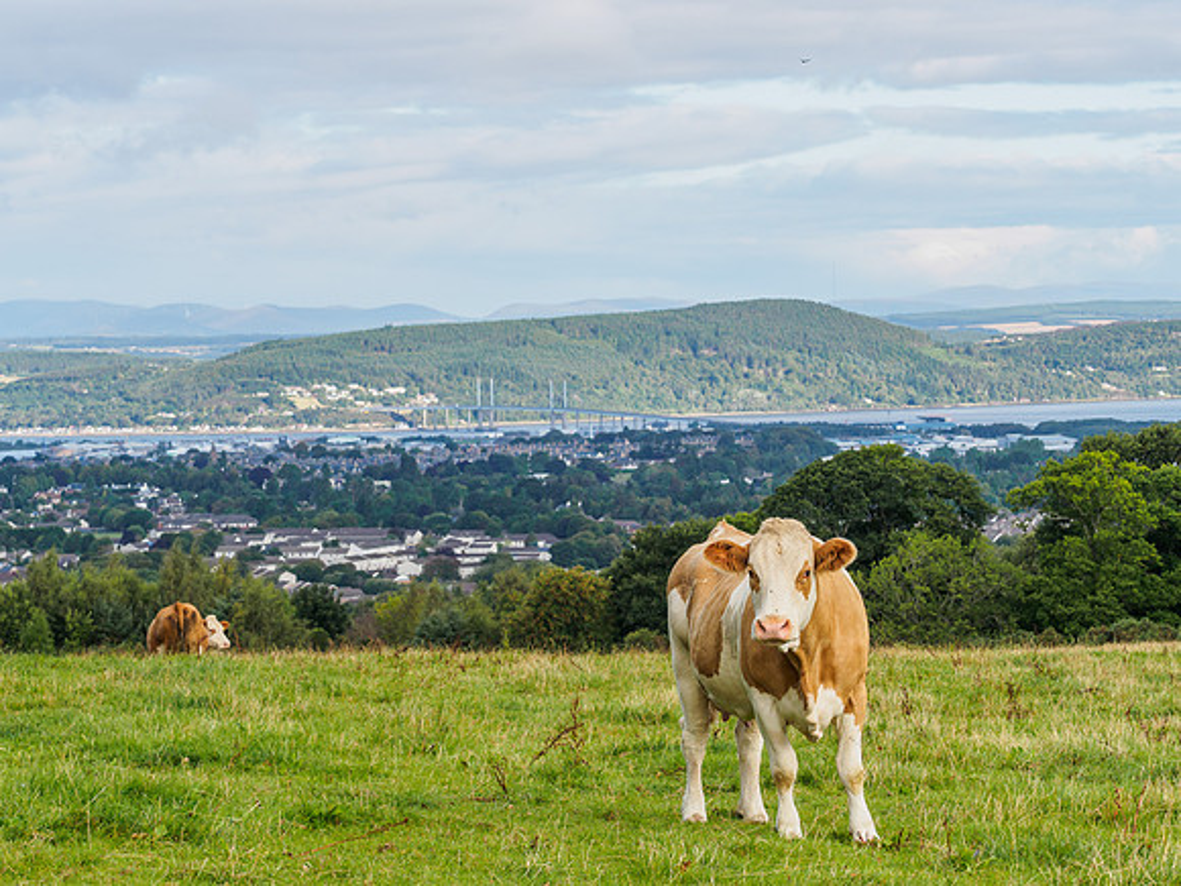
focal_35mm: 114
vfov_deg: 13.0
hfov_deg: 17.3
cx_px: 590
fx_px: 3889
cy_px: 443
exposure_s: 1/320
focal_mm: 57
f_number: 6.3
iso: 200
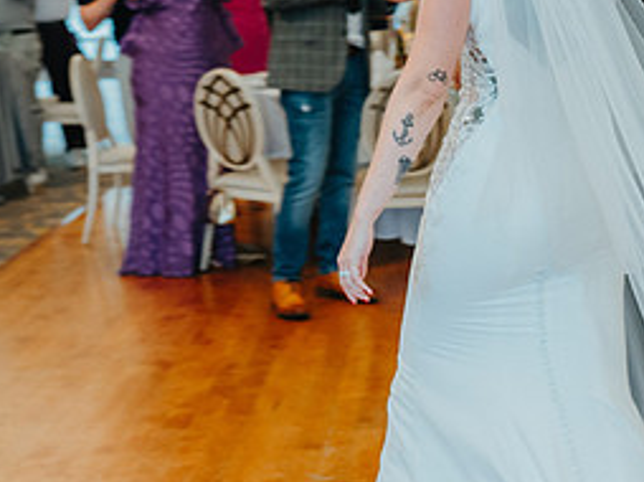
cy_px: 105
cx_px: 472
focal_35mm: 77
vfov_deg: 18.9
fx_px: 1431
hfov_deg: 25.1
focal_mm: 35
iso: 1600
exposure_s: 1/125
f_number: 2.8
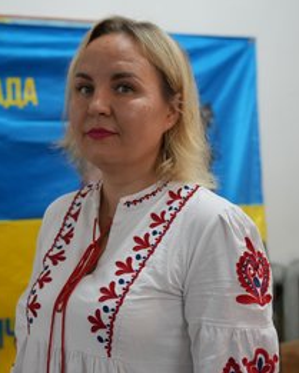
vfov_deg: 31.9
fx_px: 652
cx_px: 122
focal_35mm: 59
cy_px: 188
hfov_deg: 25.8
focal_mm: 41
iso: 250
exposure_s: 1/100
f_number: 2.8
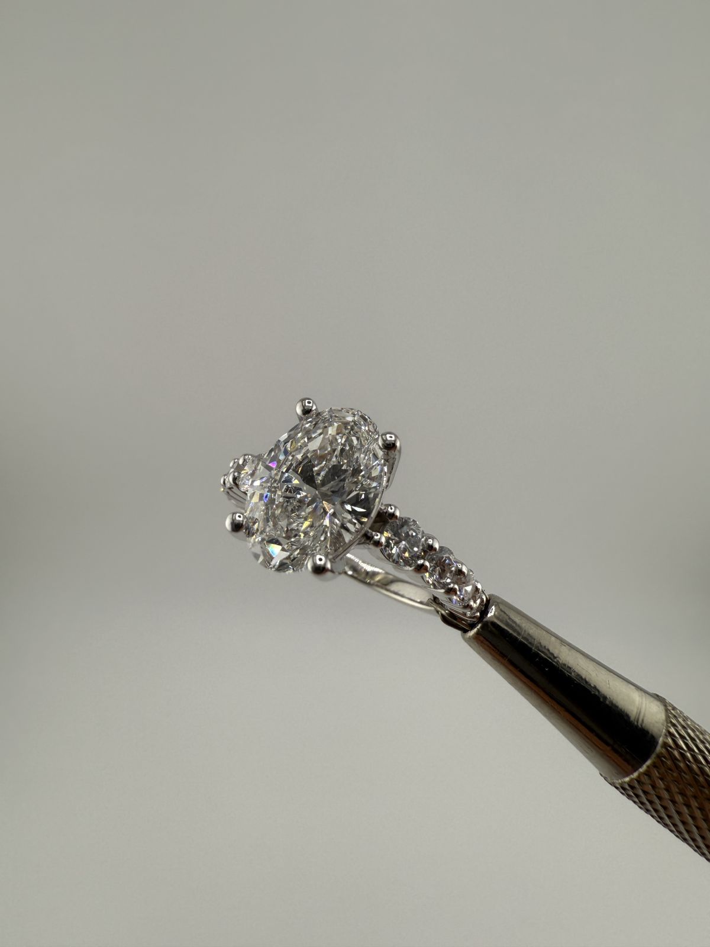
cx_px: 355
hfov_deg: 56.8
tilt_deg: -23.5
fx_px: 656
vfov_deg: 71.6
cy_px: 474
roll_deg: -4.4
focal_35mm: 24
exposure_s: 1/1976
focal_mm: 2.22
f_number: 2.2
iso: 40
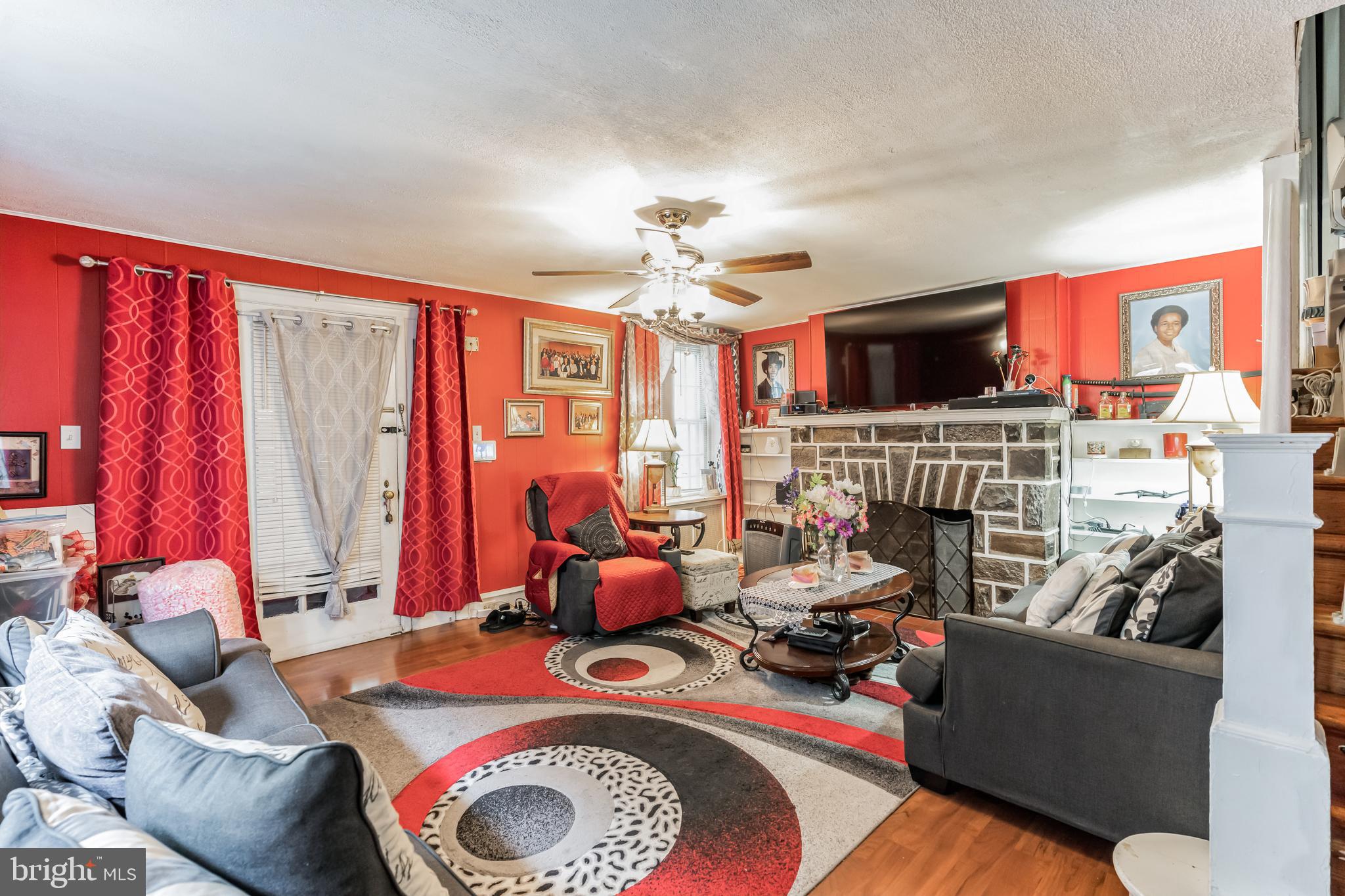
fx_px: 598
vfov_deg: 73.7
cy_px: 448
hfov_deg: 96.8
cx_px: 672
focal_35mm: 16
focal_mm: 16
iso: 800
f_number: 5.6
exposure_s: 1/2.5
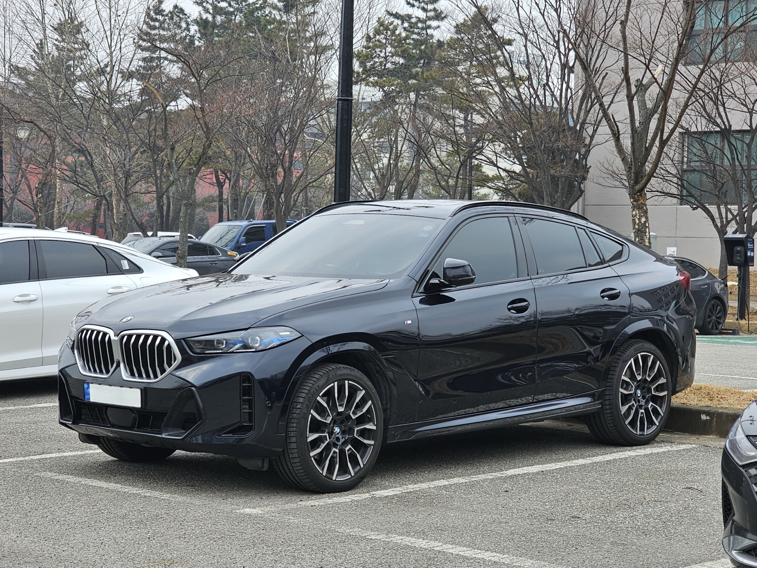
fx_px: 1509
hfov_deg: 28.2
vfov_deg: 21.3
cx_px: 378
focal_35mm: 69
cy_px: 284
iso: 50
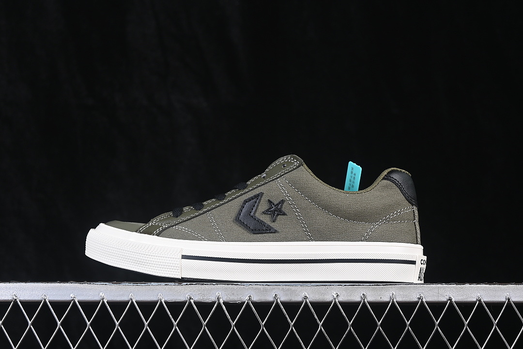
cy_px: 174
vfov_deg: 18.2
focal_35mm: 75
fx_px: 1089
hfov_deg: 27.0
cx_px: 262
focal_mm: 50
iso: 160
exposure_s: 1/60
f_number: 7.1
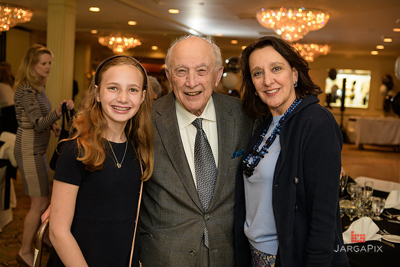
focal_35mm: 45
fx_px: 500
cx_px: 200
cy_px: 134
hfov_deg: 43.6
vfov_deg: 29.9
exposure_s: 1/125
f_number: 3.2
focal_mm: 45
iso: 1000
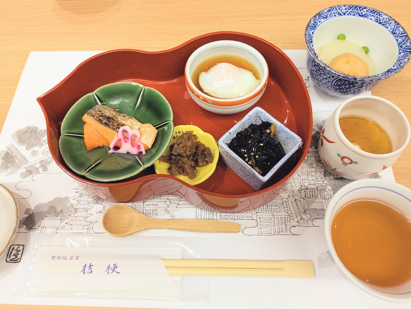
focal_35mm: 25
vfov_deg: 54.9
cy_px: 154
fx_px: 297
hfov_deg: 69.4
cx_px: 206
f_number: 1.89
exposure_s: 1/60
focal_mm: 5.43
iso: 106
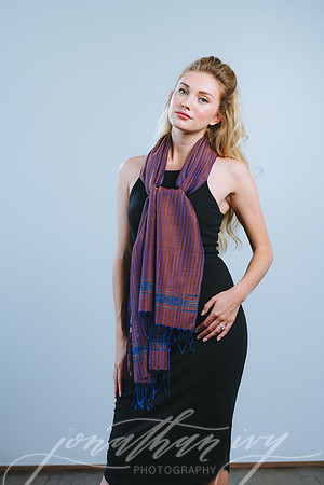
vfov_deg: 23.9
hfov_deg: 16.1
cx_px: 162
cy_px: 242
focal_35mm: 85
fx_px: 1147
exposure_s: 1/200
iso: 100
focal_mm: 85
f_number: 4
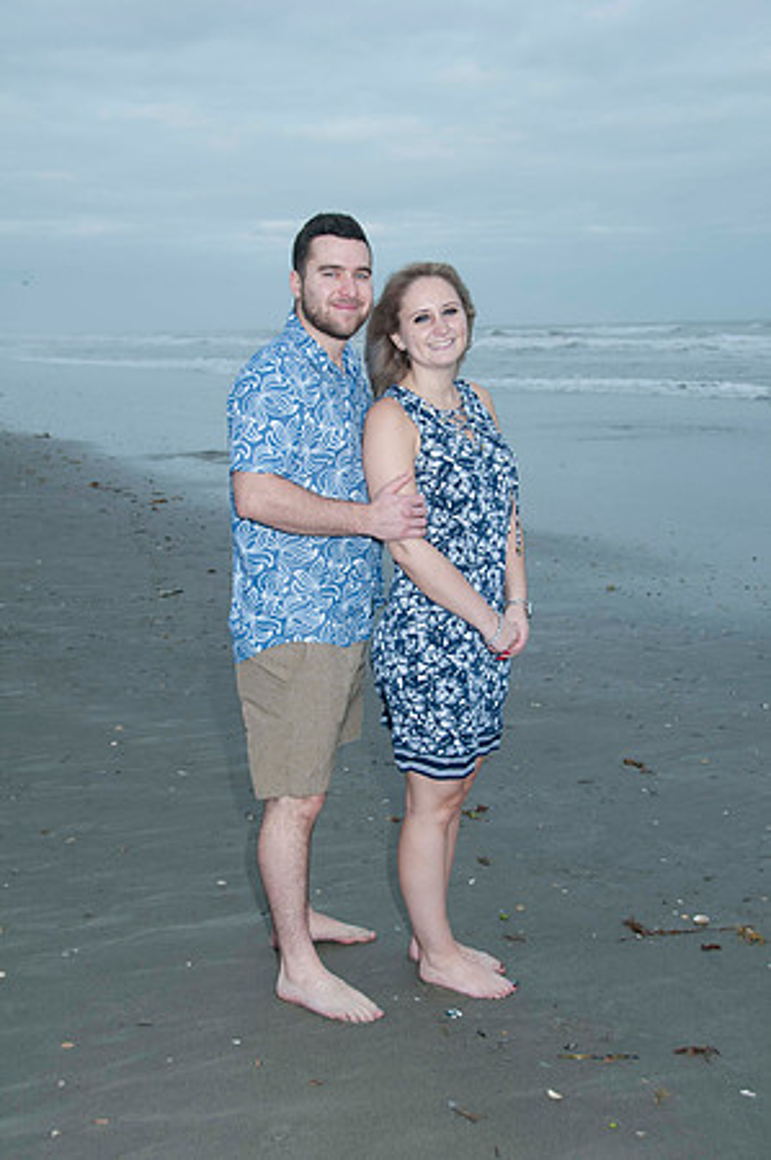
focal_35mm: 44
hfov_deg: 30.8
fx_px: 1401
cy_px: 580
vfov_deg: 45.0
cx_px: 386
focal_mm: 29
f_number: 5.6
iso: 100
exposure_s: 1/125
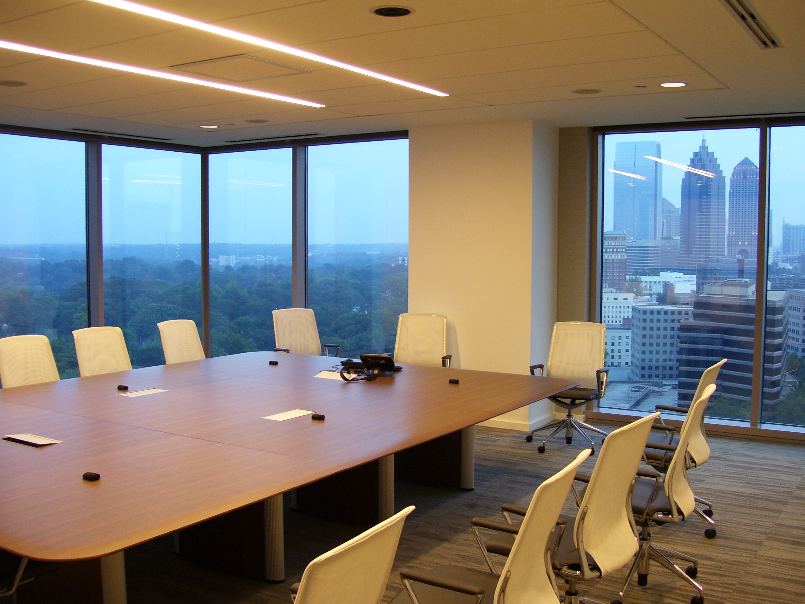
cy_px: 302
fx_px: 860
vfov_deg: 38.7
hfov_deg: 50.1
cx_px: 402
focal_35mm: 37
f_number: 2.7
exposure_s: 1/30
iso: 125
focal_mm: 6
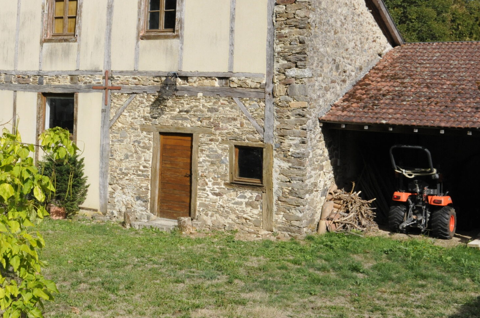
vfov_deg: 25.4
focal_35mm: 53
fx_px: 706
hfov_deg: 36.3
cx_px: 94
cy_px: 116
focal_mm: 20
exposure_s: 1/640
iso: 800
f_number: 13
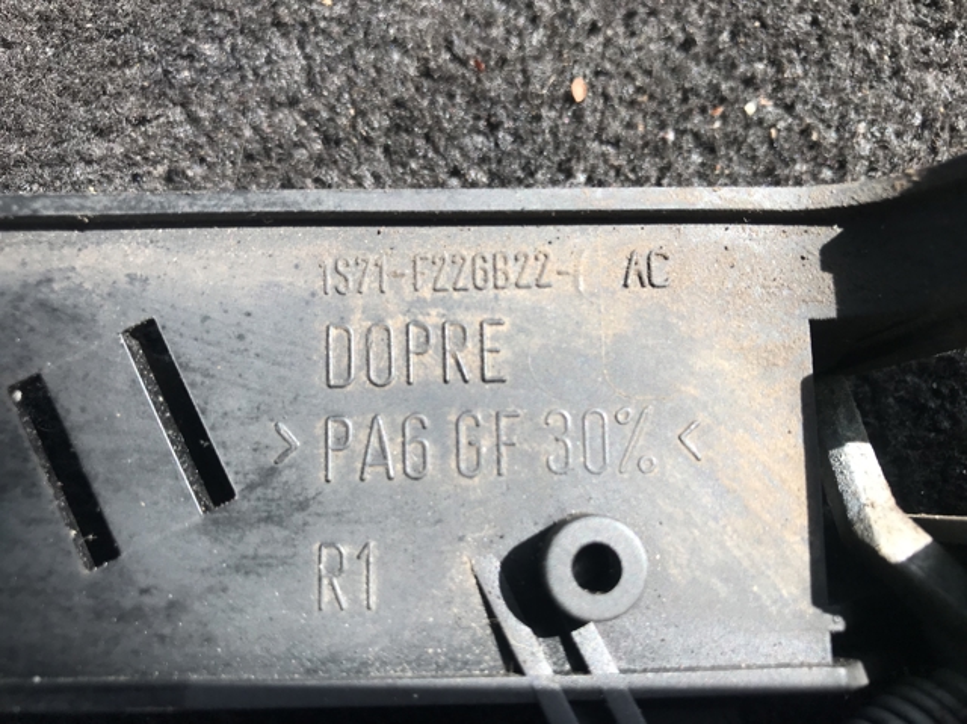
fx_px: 782
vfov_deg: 49.7
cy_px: 362
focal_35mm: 28
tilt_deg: -81.2
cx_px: 484
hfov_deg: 63.5
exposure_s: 1/484
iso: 20
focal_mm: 3.99
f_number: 1.8
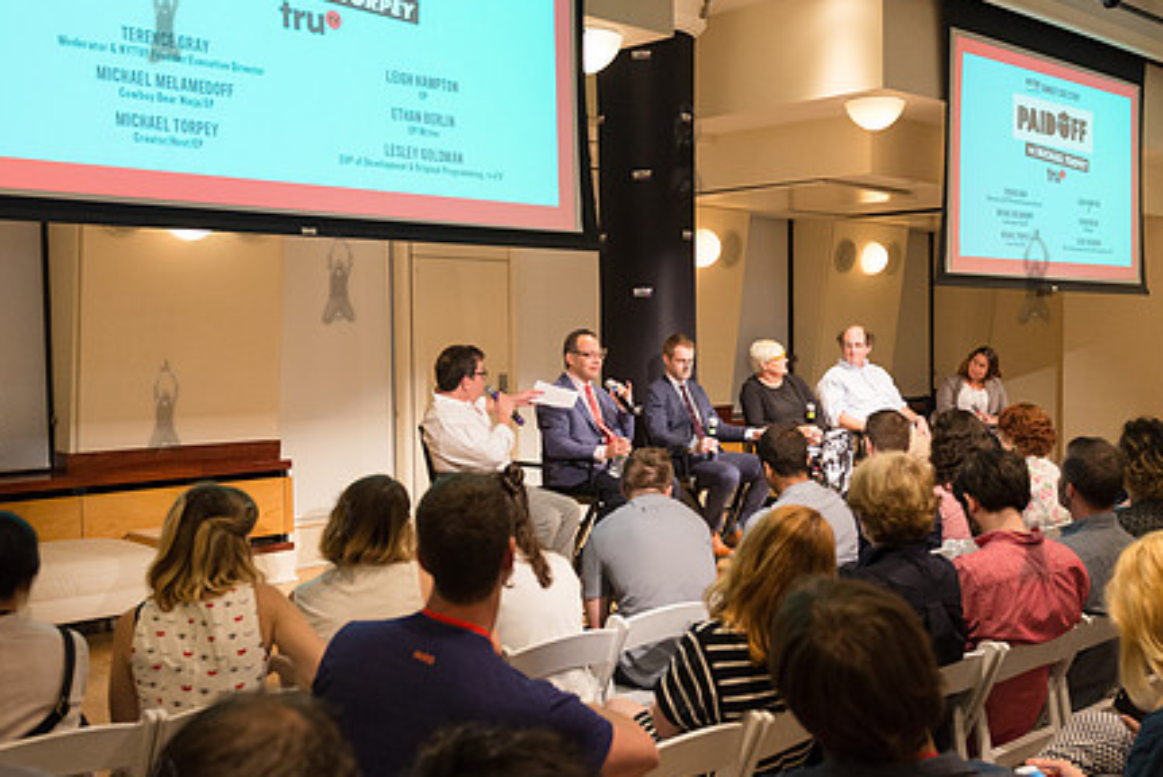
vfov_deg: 34.3
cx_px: 685
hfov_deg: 49.3
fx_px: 1261
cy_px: 406
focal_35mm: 39
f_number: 4
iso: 2500
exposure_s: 1/125
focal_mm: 29
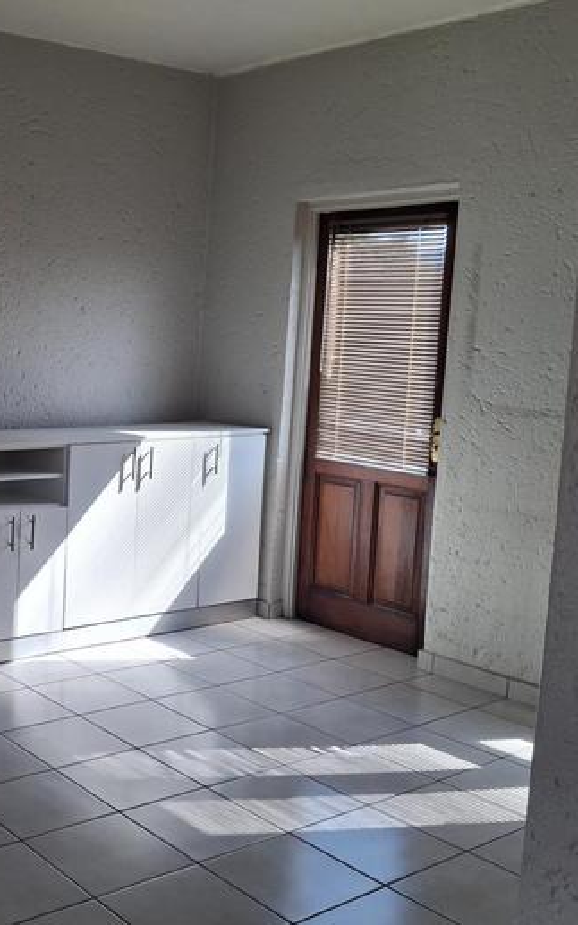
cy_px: 483
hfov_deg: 29.9
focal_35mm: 41
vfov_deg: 48.2
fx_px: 1034
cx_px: 55
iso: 32
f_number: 1.8
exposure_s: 1/334
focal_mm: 4.69
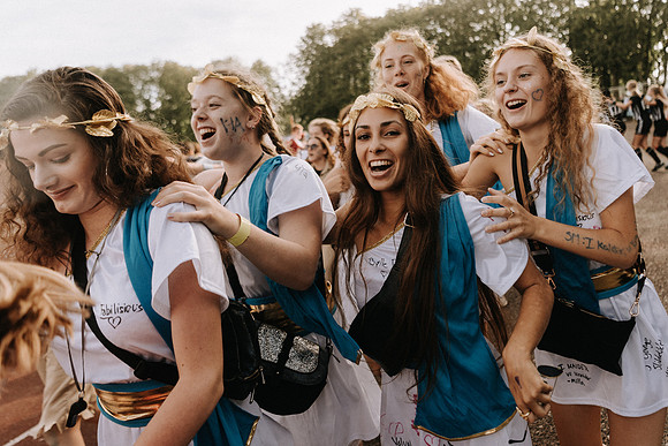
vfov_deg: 47.5
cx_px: 379
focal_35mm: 27
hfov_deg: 66.6
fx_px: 505
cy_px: 193
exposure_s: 1/640
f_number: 2.8
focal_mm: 24
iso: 100
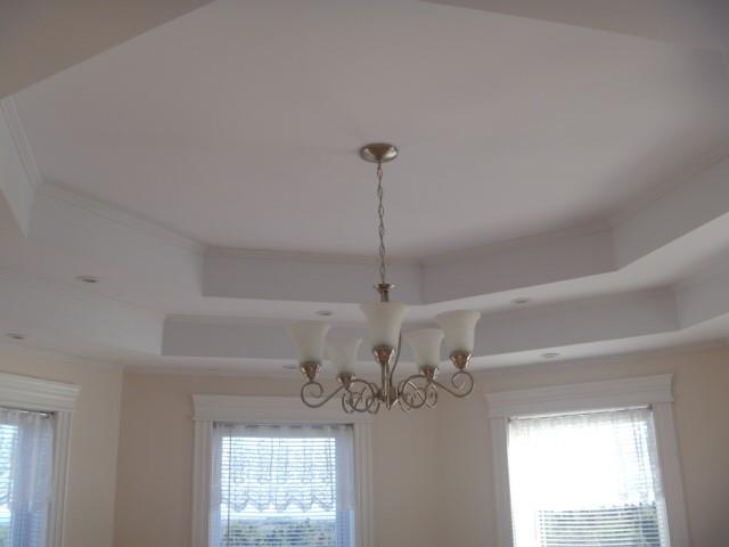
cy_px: 274
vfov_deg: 40.7
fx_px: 737
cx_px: 364
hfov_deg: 52.6
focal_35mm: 35
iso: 80
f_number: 3.5
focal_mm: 6.3
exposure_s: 1/80
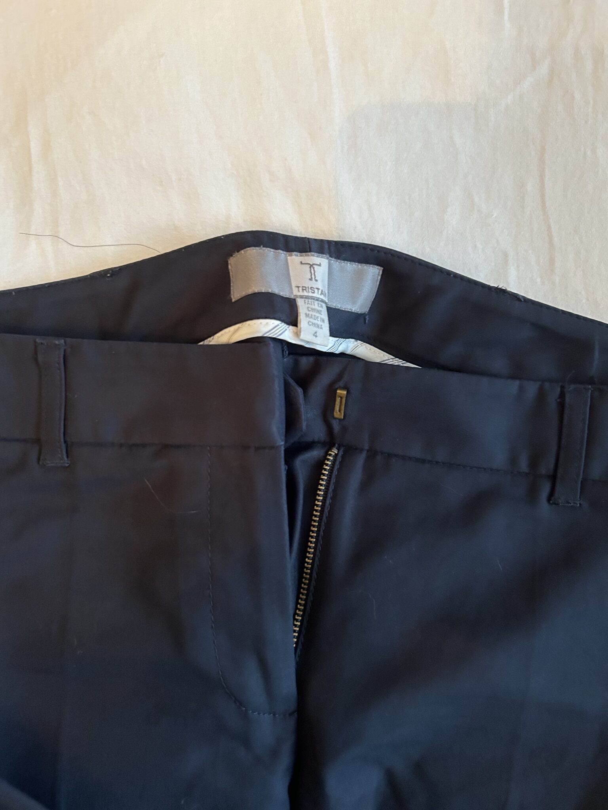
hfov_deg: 53.1
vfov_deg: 67.3
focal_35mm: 26
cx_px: 304
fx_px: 609
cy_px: 405
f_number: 1.5
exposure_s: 1/40
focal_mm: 5.7
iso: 400
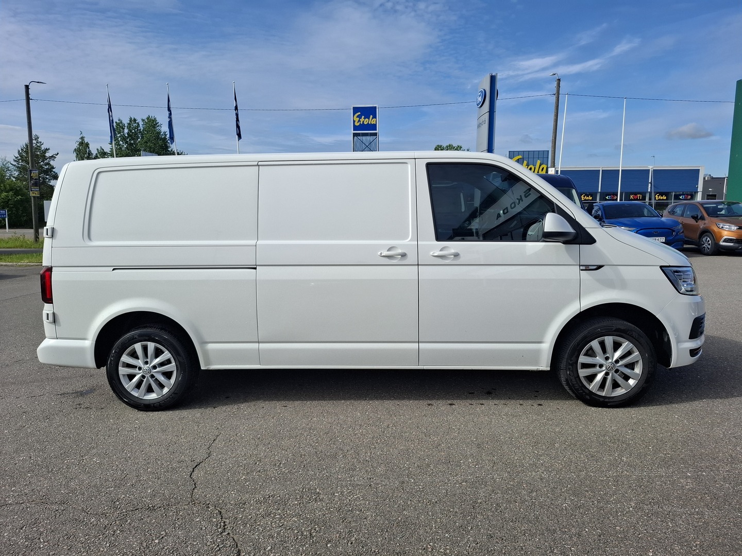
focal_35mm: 23
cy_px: 278
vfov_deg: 58.9
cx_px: 371
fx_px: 493
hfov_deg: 73.9
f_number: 1.8
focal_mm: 5.54
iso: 50
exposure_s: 1/2353
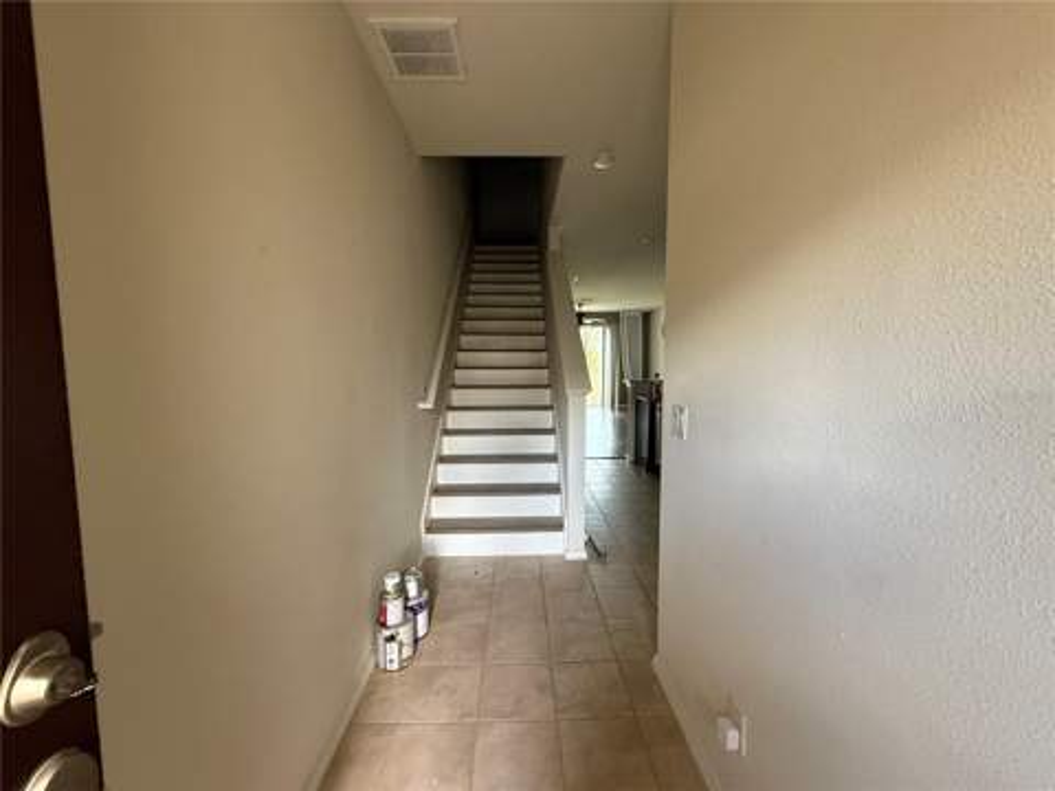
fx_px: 427
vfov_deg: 85.7
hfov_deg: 102.1
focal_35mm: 14
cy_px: 396
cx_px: 528
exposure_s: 1/60
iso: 400
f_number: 2.2
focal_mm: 2.22
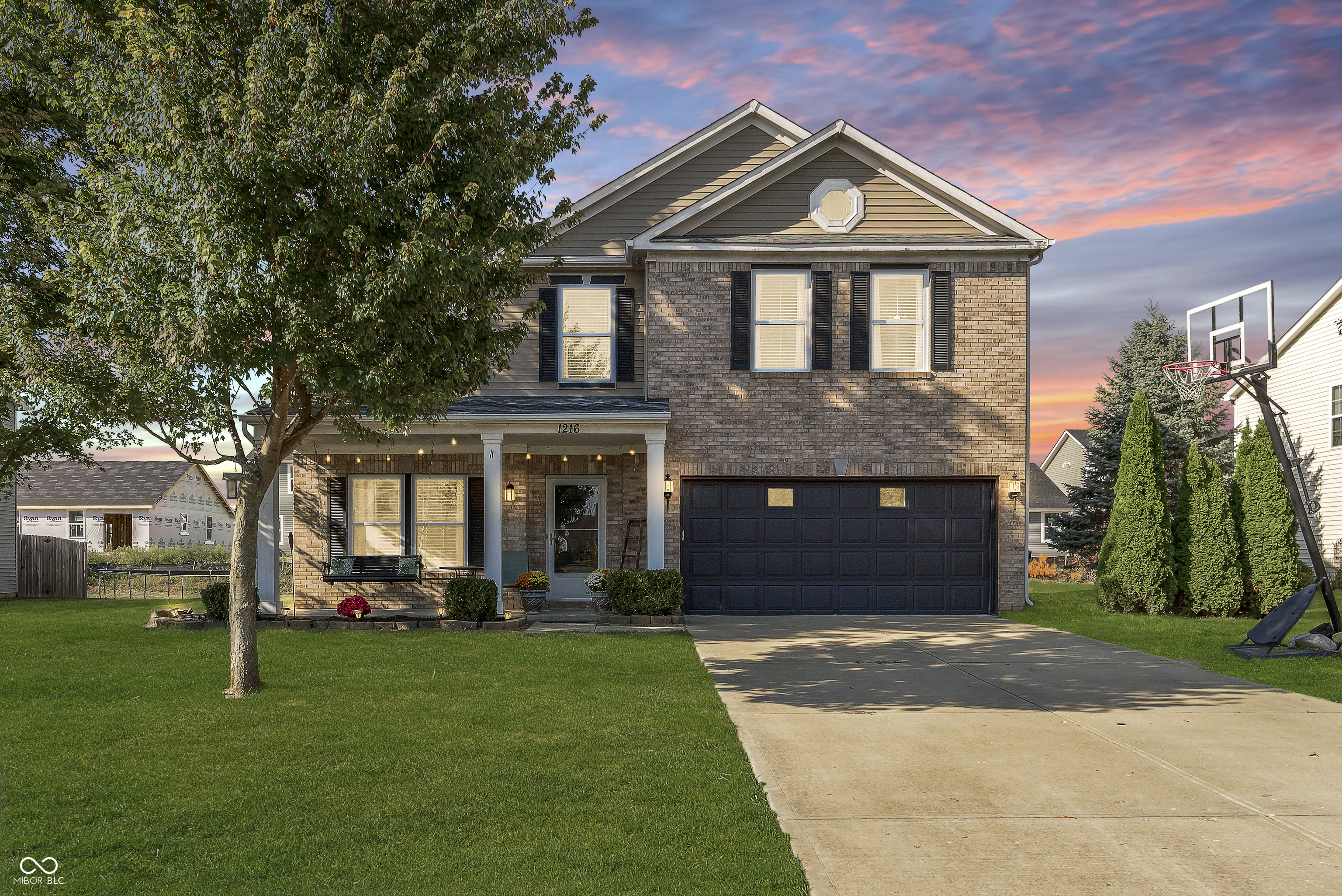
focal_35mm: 22
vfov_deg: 57.3
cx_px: 671
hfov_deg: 78.6
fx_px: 820
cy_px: 448
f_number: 5.6
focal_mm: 22
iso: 320
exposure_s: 1/2500
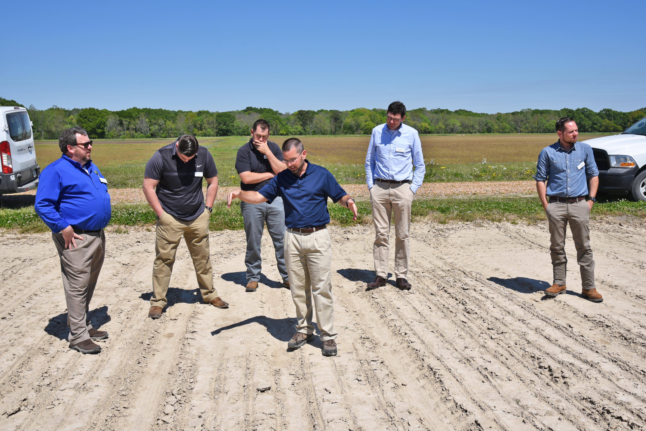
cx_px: 323
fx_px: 628
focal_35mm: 35
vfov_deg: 37.9
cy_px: 216
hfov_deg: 54.4
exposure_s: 1/500
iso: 200
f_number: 11
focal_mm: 35
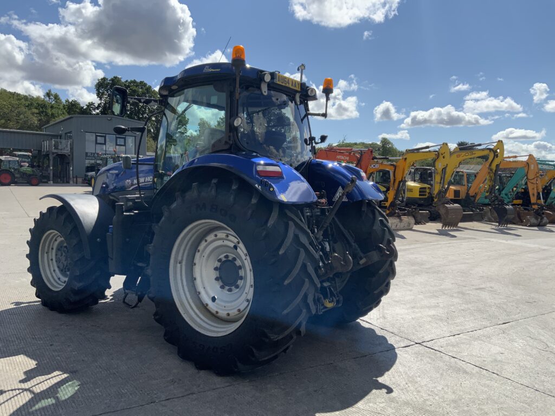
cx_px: 278
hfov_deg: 61.7
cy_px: 208
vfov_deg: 48.2
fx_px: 465
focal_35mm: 29
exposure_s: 1/2427
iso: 16
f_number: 1.8
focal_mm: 3
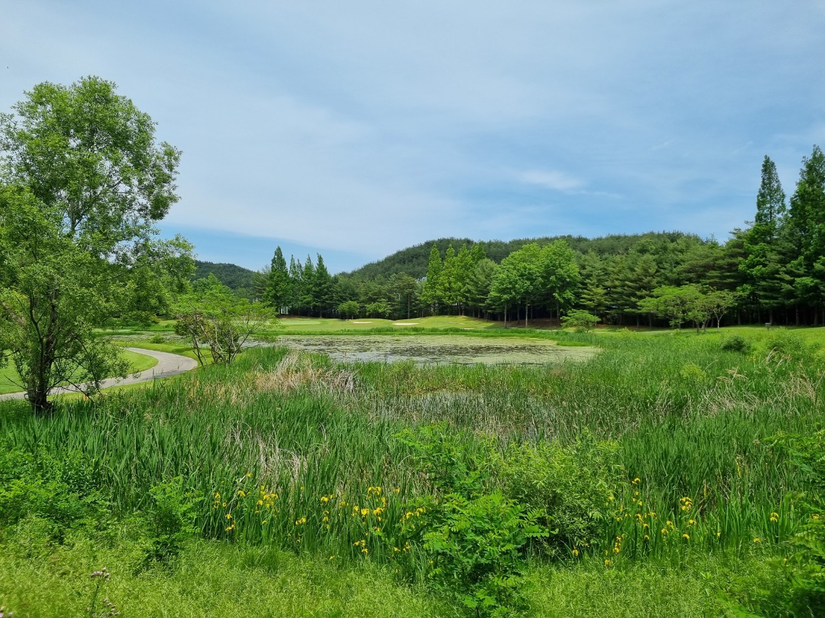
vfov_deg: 53.1
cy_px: 309
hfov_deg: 67.3
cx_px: 412
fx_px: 620
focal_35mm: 26
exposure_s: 1/5000
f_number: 1.8
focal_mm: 5.4
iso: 50
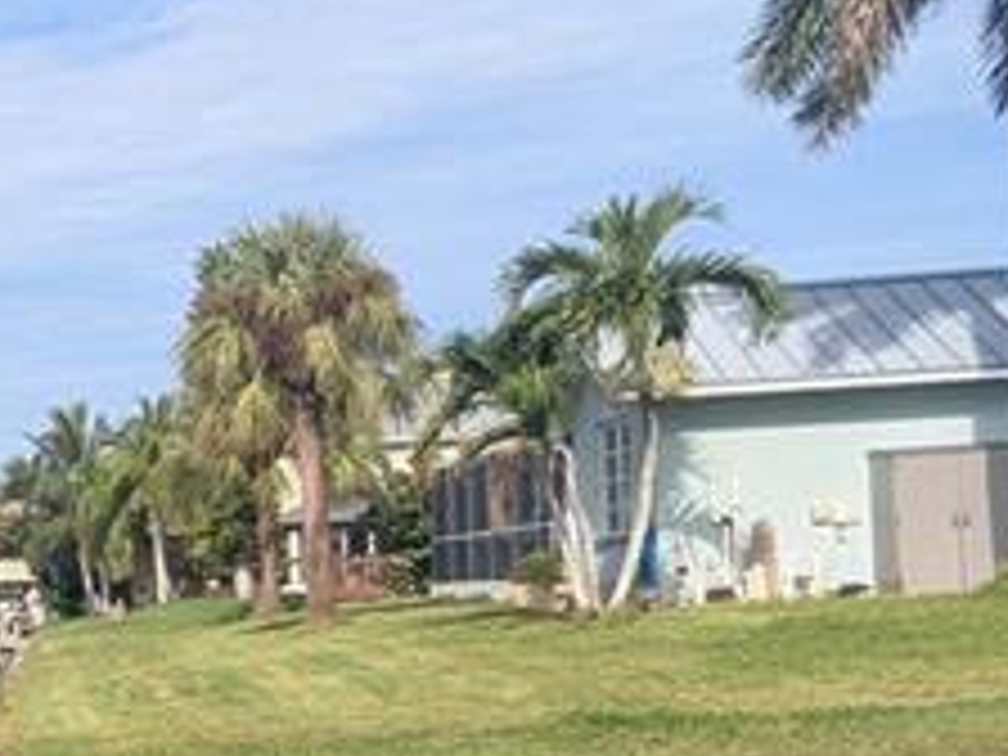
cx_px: -778
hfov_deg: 19.9
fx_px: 2126
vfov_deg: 19.8
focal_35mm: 73
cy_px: 670
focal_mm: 2.35
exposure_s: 1/1348
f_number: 2.2
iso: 50
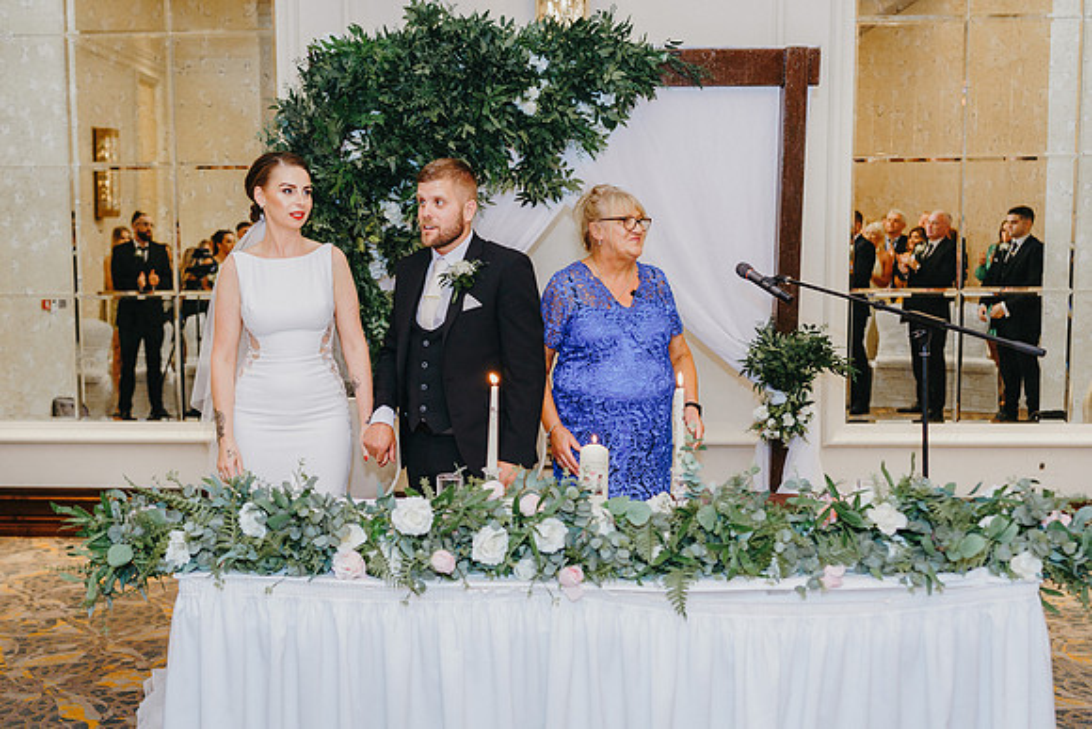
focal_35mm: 39
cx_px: 486
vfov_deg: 34.4
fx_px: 1179
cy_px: 365
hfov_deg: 49.6
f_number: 2.2
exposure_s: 1/200
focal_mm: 35
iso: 1000
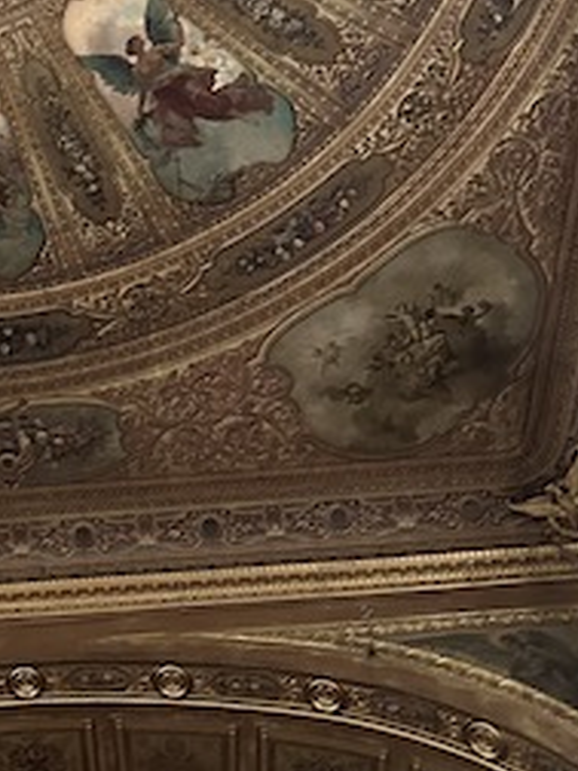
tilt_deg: +72.6
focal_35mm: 61
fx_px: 1358
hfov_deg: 22.8
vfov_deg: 27.8
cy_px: -150
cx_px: -31
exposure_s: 1/33
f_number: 1.78
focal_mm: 6.86
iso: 800
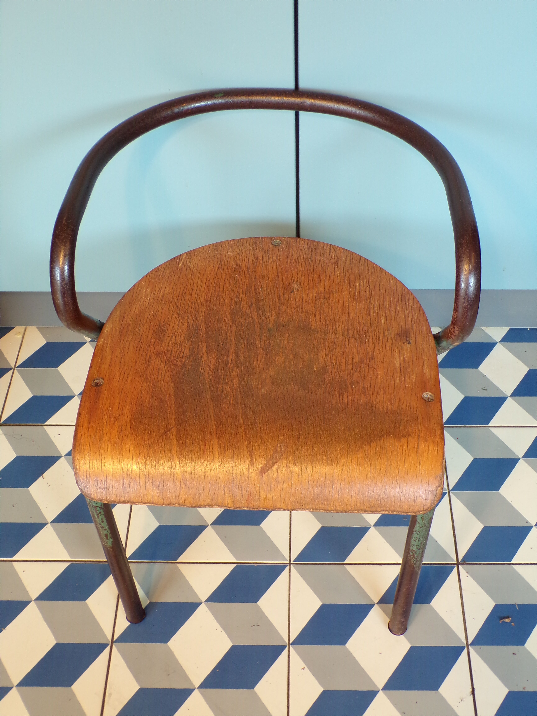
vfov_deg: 50.1
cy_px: 358
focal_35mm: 37
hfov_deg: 38.7
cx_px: 268
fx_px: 765
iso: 200
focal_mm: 6.6
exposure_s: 1/25
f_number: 3.3
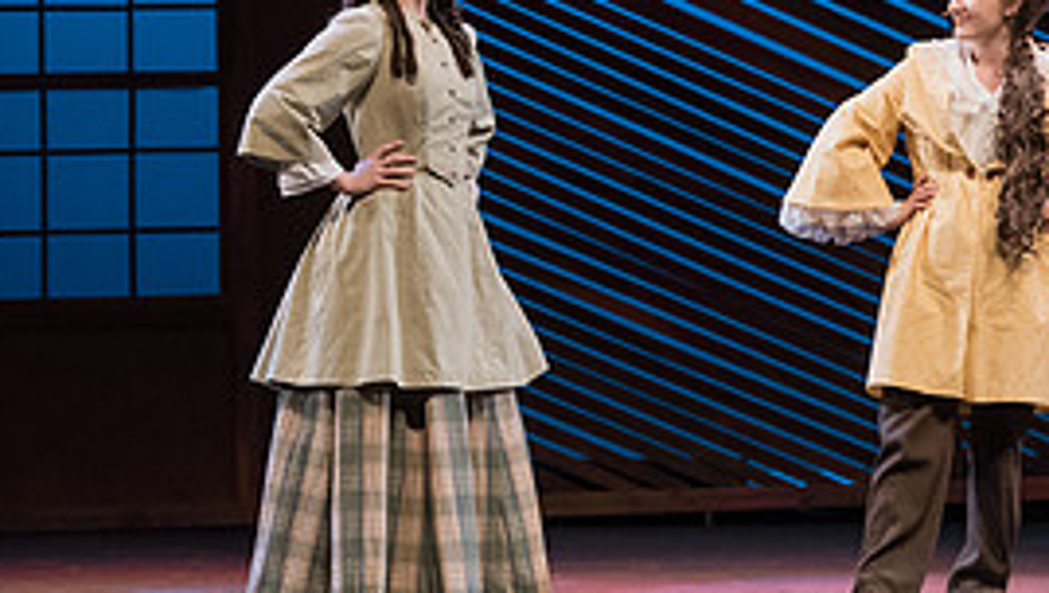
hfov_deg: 9.7
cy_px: 127
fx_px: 6154
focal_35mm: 221
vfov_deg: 5.5
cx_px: 979
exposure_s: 1/250
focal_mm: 98
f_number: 3.2
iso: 4000
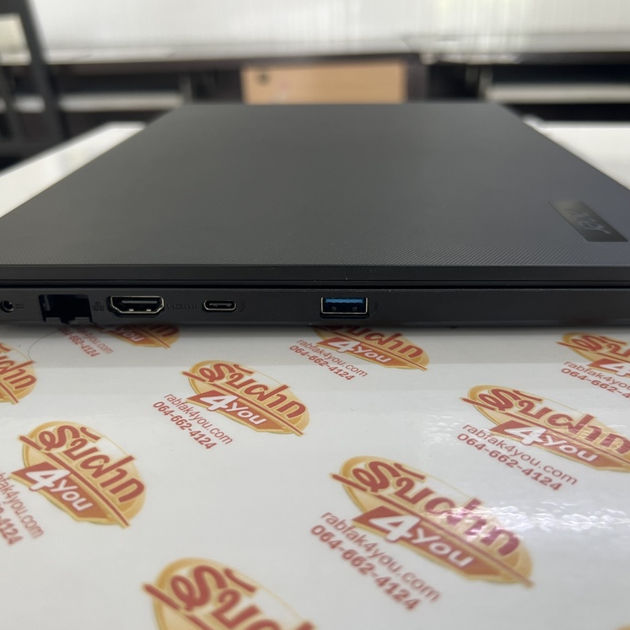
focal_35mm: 31
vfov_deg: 52.5
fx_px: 638
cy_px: 317
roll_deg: +1.9
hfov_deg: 52.5
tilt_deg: -24.5
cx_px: 325
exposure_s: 1/50
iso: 80
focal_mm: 5.7
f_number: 1.5
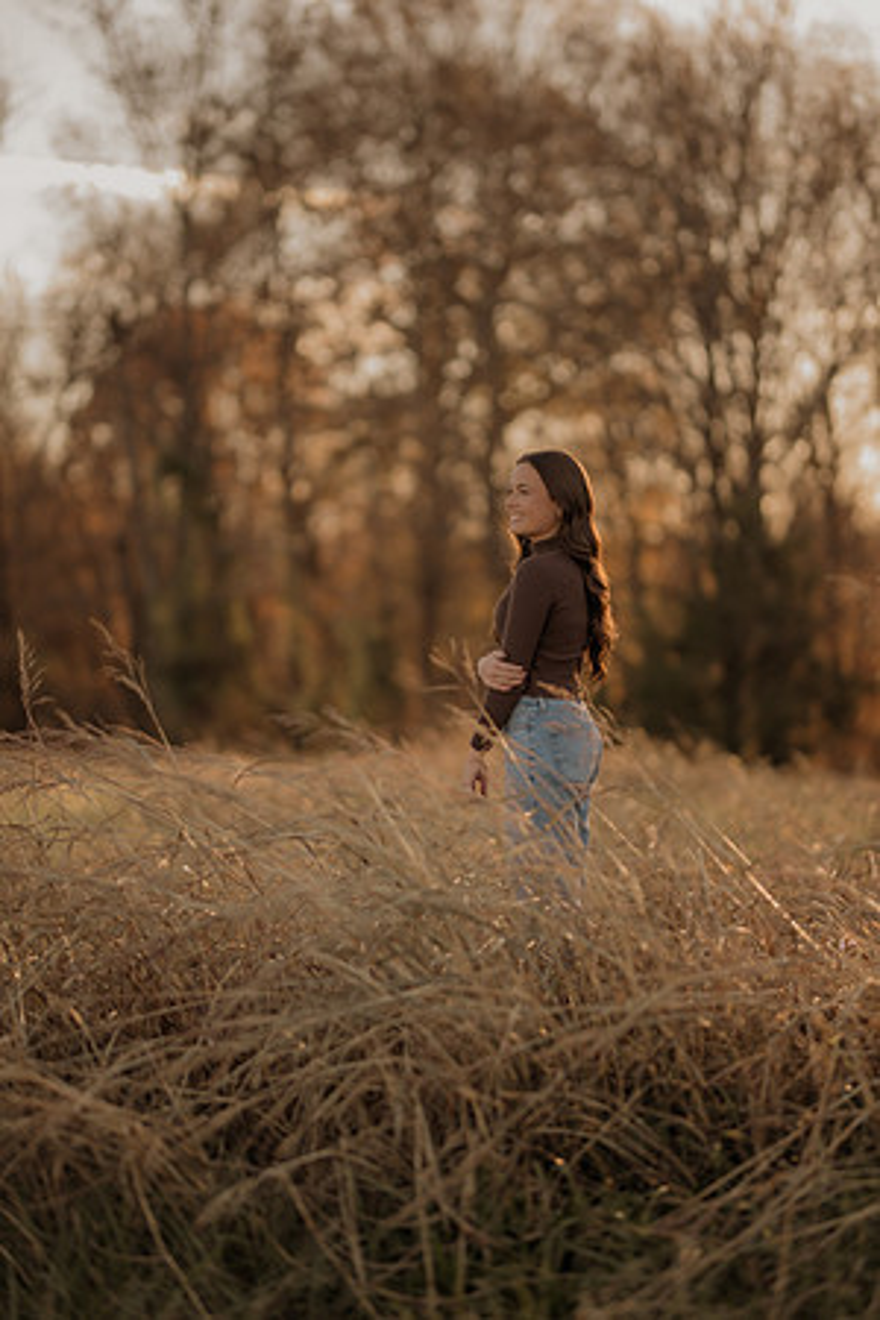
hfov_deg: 16.1
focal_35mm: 85
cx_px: 440
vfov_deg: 23.9
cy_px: 660
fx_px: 3116
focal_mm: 85
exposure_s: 1/1250
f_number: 1.4
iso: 200
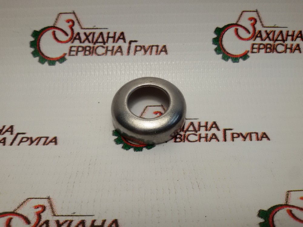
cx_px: 152
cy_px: 114
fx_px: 271
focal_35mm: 31
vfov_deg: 45.4
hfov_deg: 58.4
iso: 50
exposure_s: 1/120
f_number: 2.4
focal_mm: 2.93
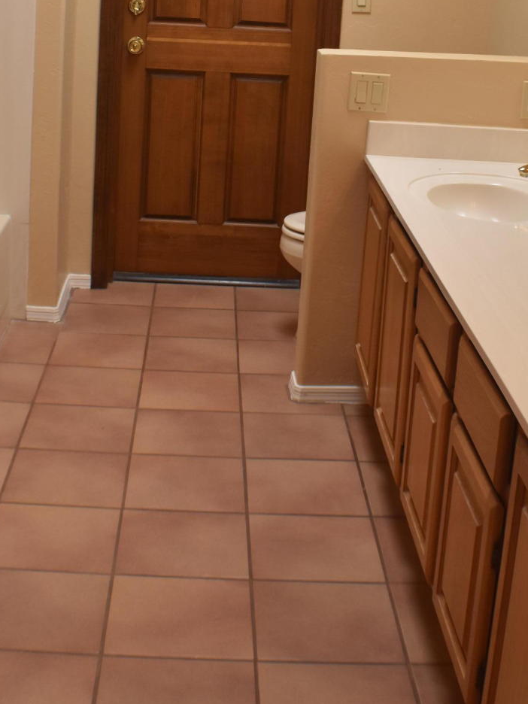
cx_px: 229
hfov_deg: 19.1
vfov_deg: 24.7
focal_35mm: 77
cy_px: 99
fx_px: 1567
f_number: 5.6
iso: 400
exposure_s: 1/125
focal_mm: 25
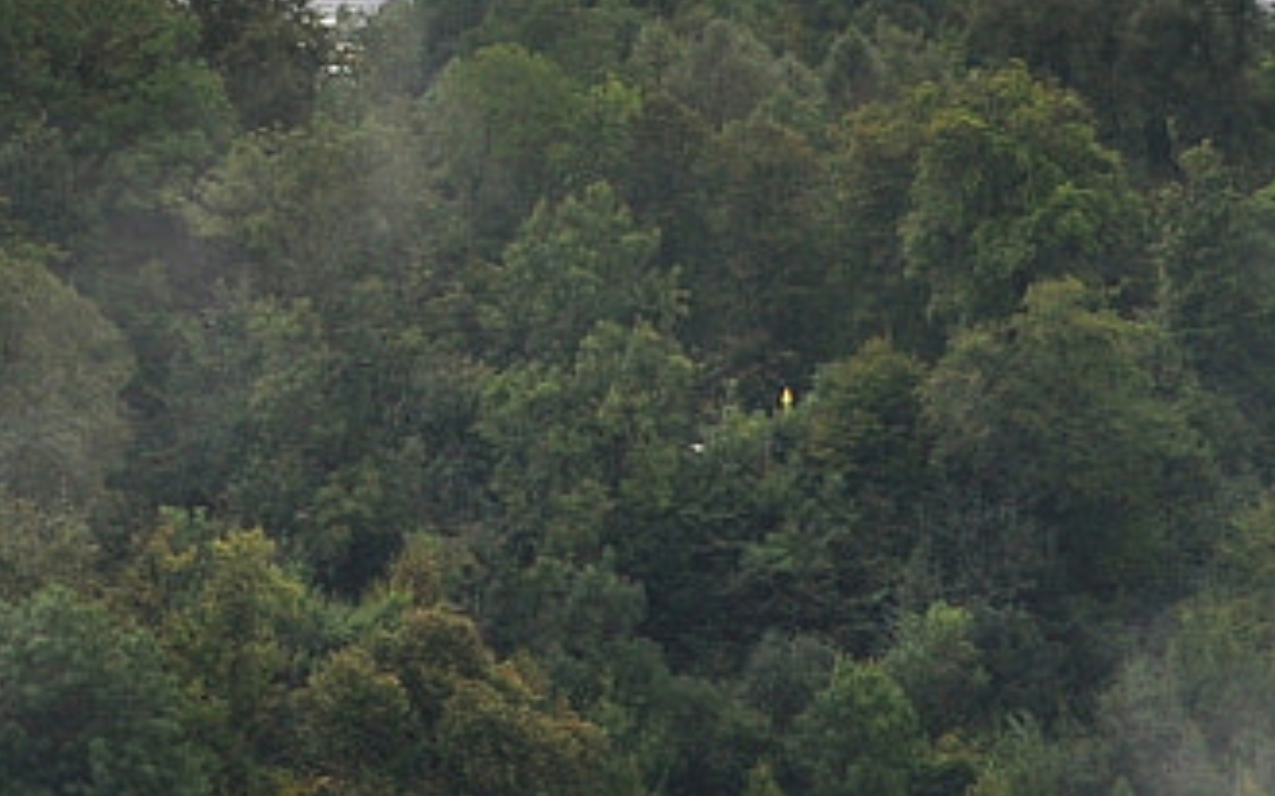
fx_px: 8232
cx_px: 201
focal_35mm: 237
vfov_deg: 5.5
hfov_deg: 8.8
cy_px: -79
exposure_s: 1/60
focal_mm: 32
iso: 200
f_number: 8
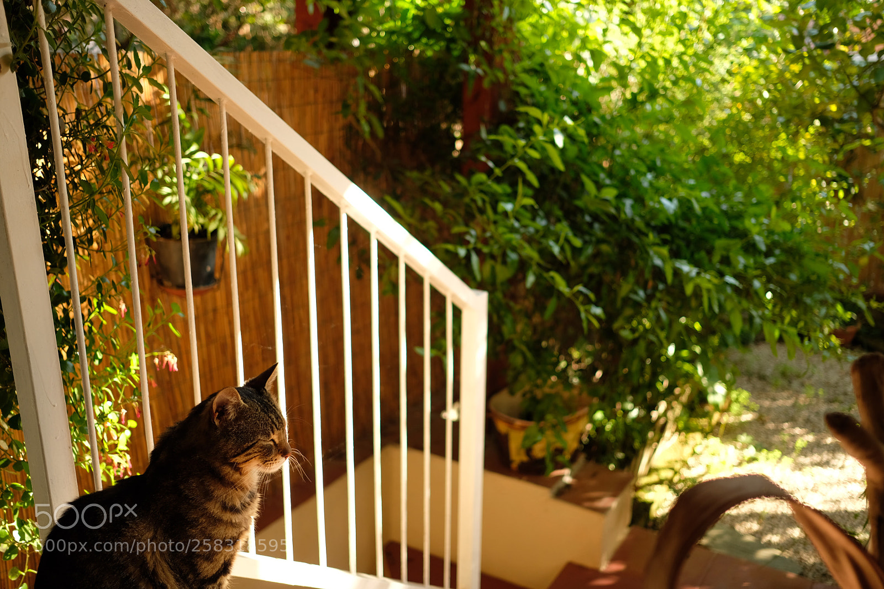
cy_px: 294
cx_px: 442
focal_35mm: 35
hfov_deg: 54.4
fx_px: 859
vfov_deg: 37.8
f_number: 2
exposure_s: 1/125
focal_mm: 23
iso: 200
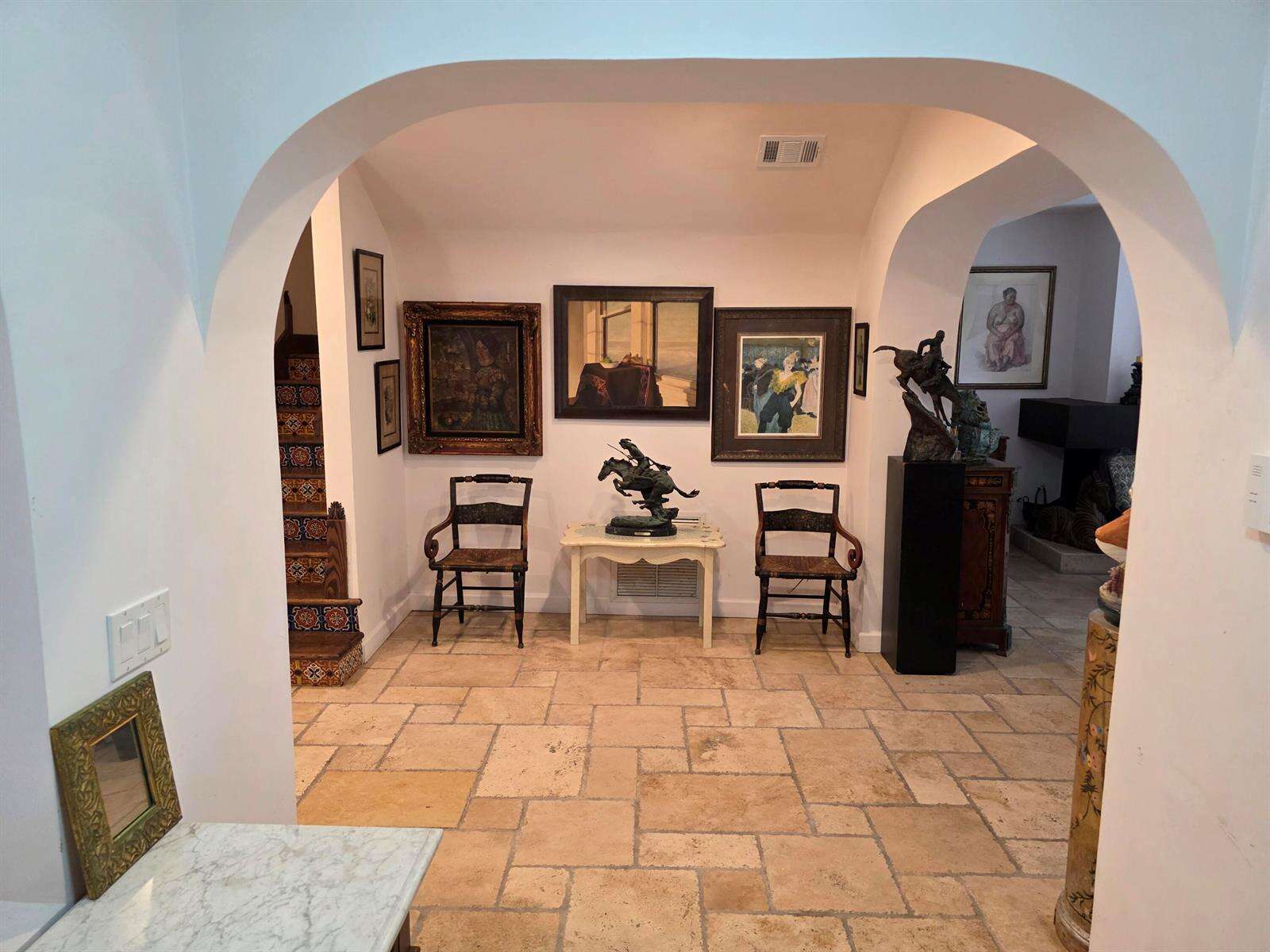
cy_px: 476
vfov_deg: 58.9
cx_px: 635
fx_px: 844
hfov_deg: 73.9
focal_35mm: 23
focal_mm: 6.3
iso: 400
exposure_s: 1/120
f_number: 1.7
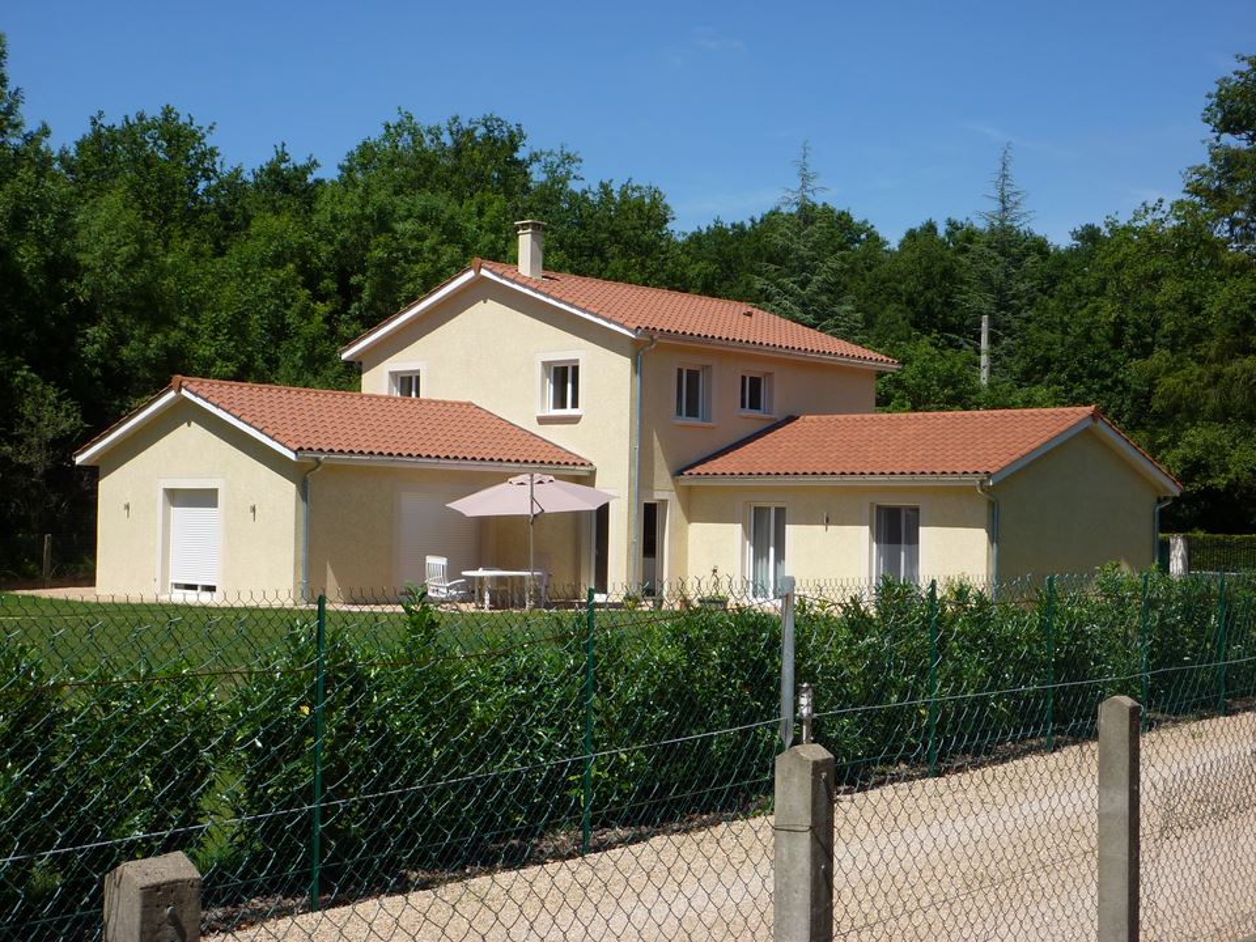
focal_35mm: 48
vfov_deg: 30.3
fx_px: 1742
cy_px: 471
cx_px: 628
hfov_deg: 39.7
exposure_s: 1/400
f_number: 5
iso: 80
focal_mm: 7.9
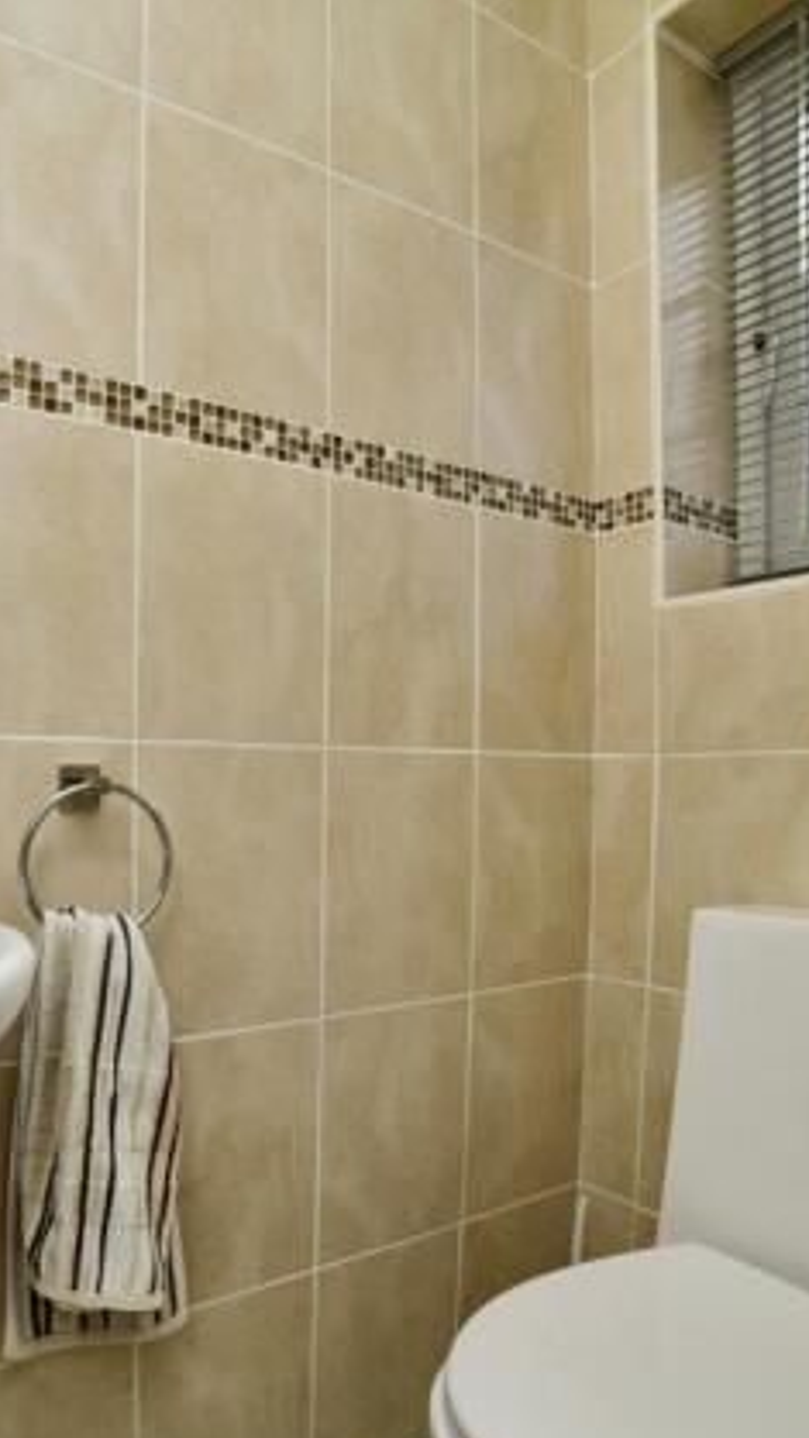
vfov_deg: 78.7
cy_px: 748
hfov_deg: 47.7
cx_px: 208
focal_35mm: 23
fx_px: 877
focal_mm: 14
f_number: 8
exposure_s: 1/160
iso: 125
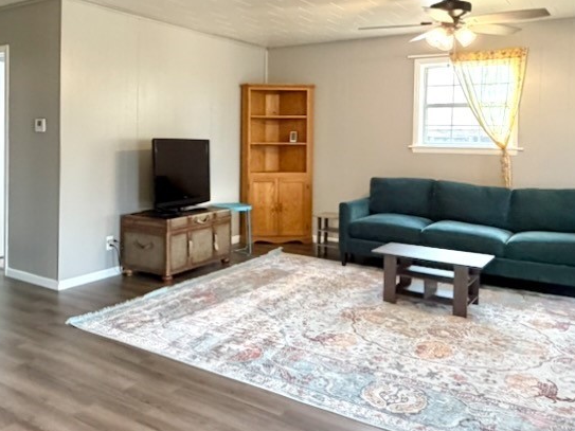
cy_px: 142
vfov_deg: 42.3
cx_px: 200
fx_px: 548
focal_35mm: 33
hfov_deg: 54.4
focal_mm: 2.22
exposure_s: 1/60
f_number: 2.2
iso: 640
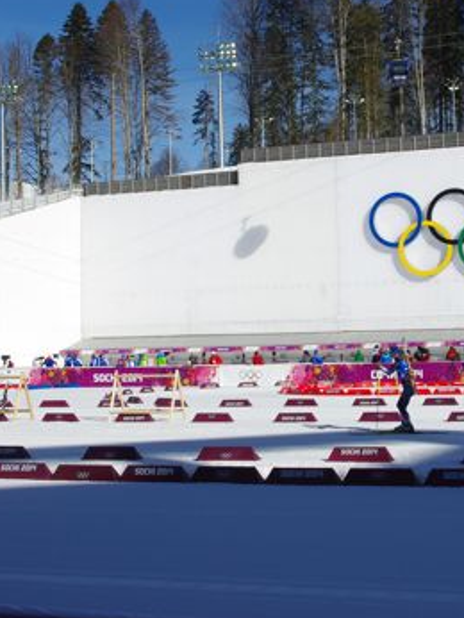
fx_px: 1142
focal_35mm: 64
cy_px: 243
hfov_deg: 22.7
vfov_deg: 30.2
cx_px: 352
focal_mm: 24.38
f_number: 13
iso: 200
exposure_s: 1/350
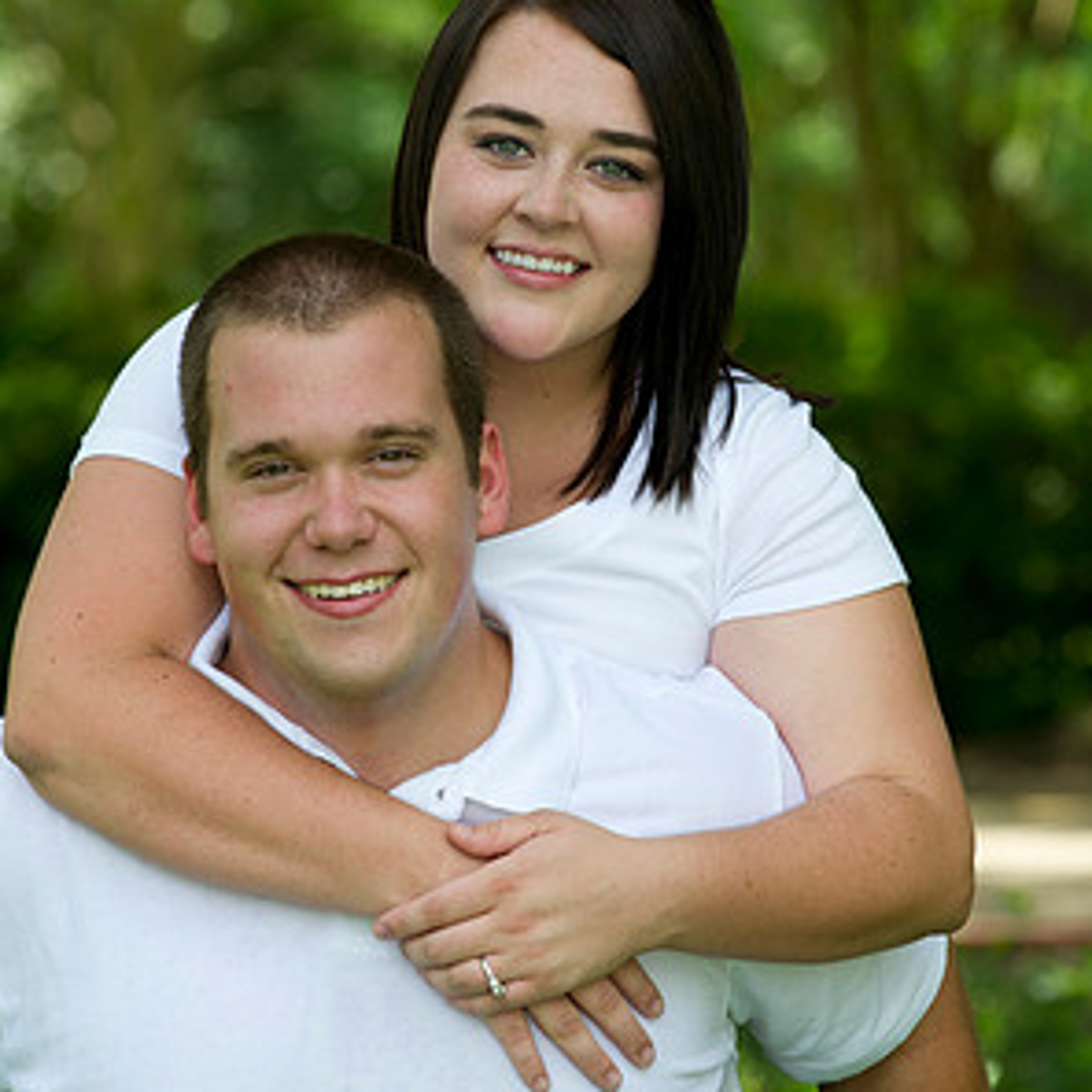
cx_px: 548
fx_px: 9208
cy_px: 461
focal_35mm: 258
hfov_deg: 6.8
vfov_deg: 6.8
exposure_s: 1/320
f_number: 5.6
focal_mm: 200
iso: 400
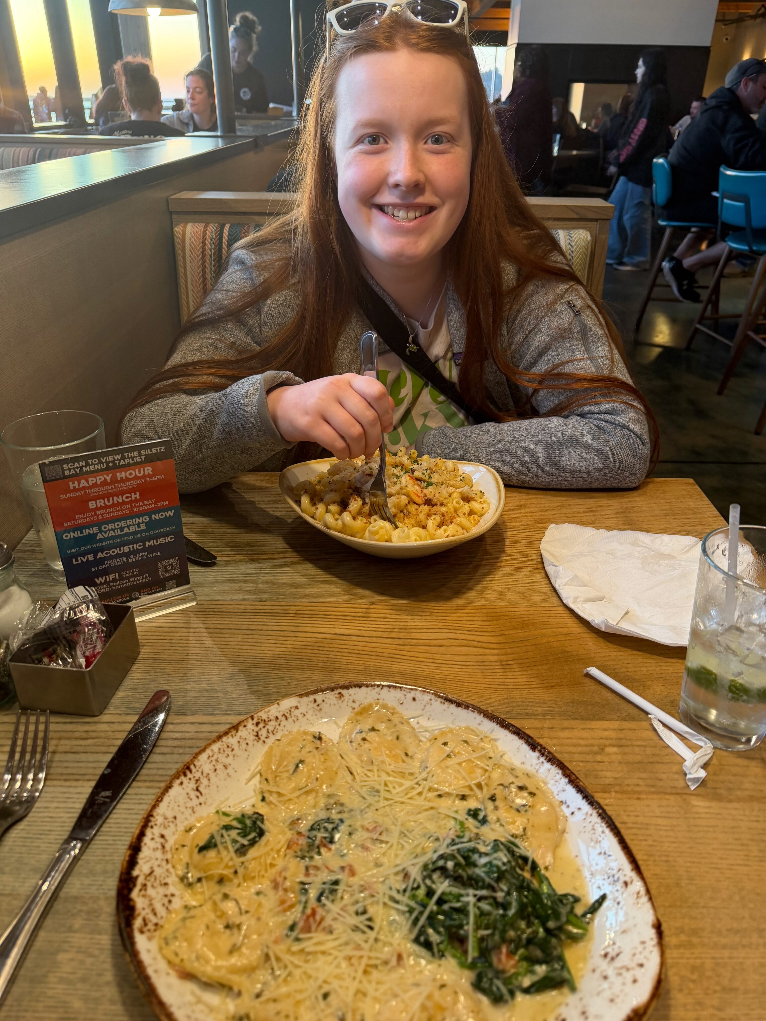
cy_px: 510
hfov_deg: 56.8
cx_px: 383
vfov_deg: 71.6
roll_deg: -1.3
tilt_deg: -29.3
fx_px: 708
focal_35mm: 24
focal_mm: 6.76
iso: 200
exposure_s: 1/60
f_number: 1.78
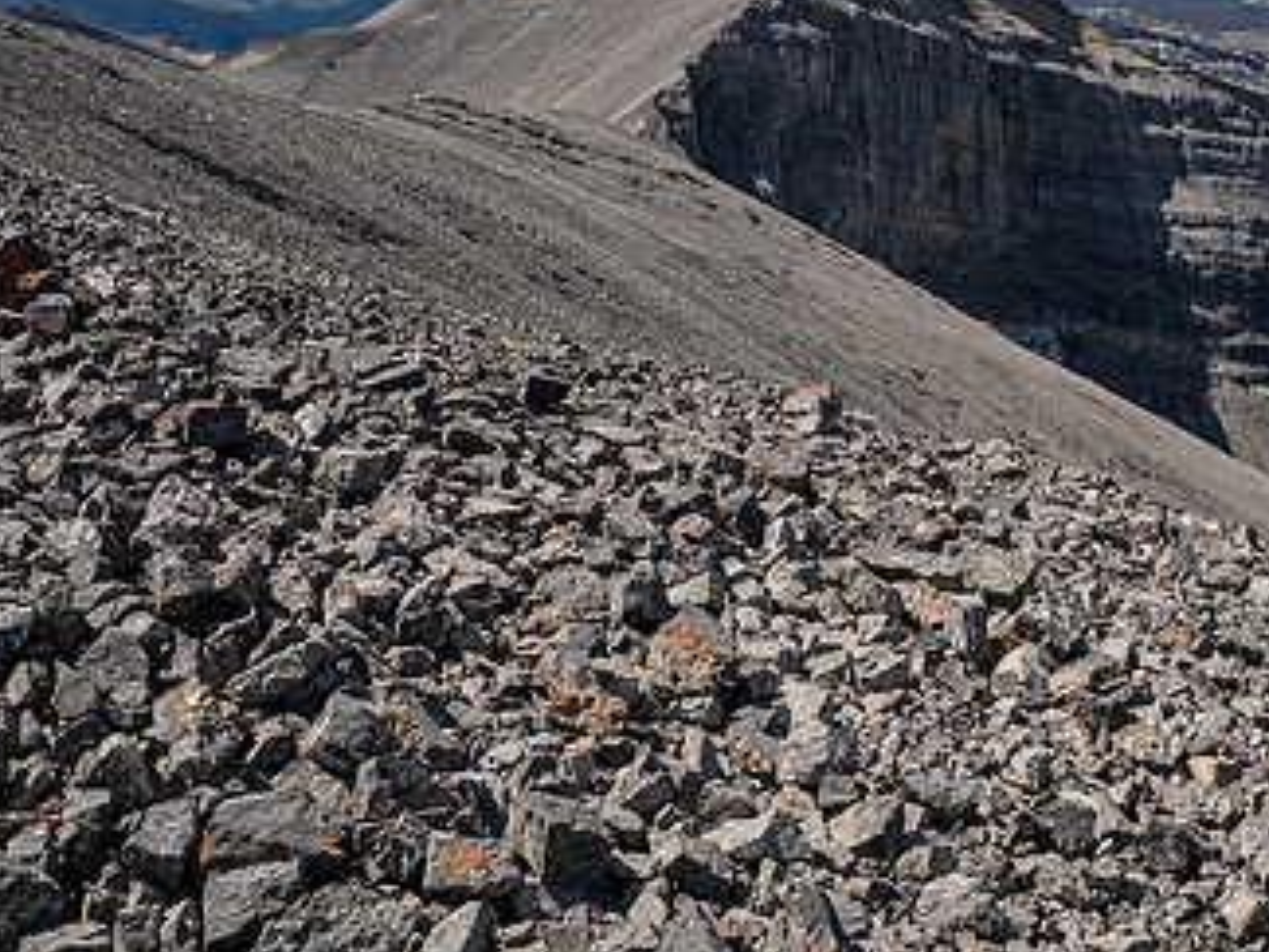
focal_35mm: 43
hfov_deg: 42.8
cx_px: 913
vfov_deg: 33.0
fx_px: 1576
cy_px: 245
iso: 200
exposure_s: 1/250
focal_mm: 12
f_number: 8
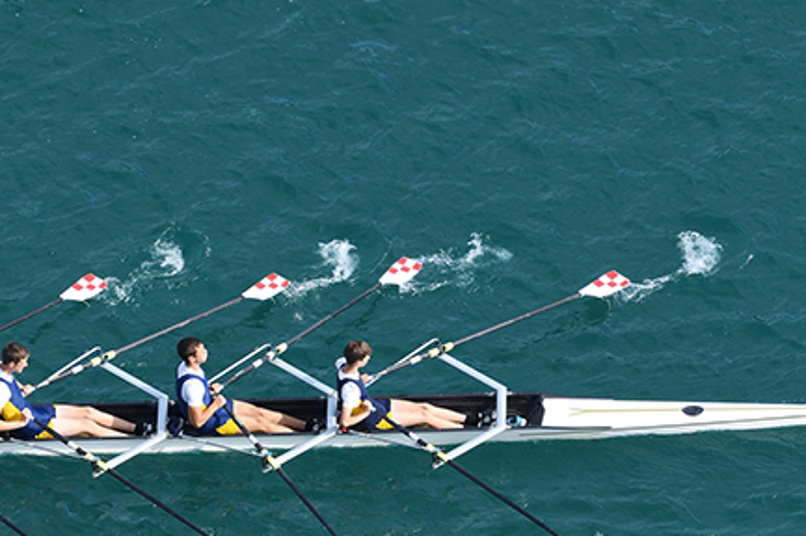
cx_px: 212
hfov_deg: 1.9
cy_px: 405
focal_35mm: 1109
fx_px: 24810
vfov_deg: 1.2
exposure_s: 1/800
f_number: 7.1
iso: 640
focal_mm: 400
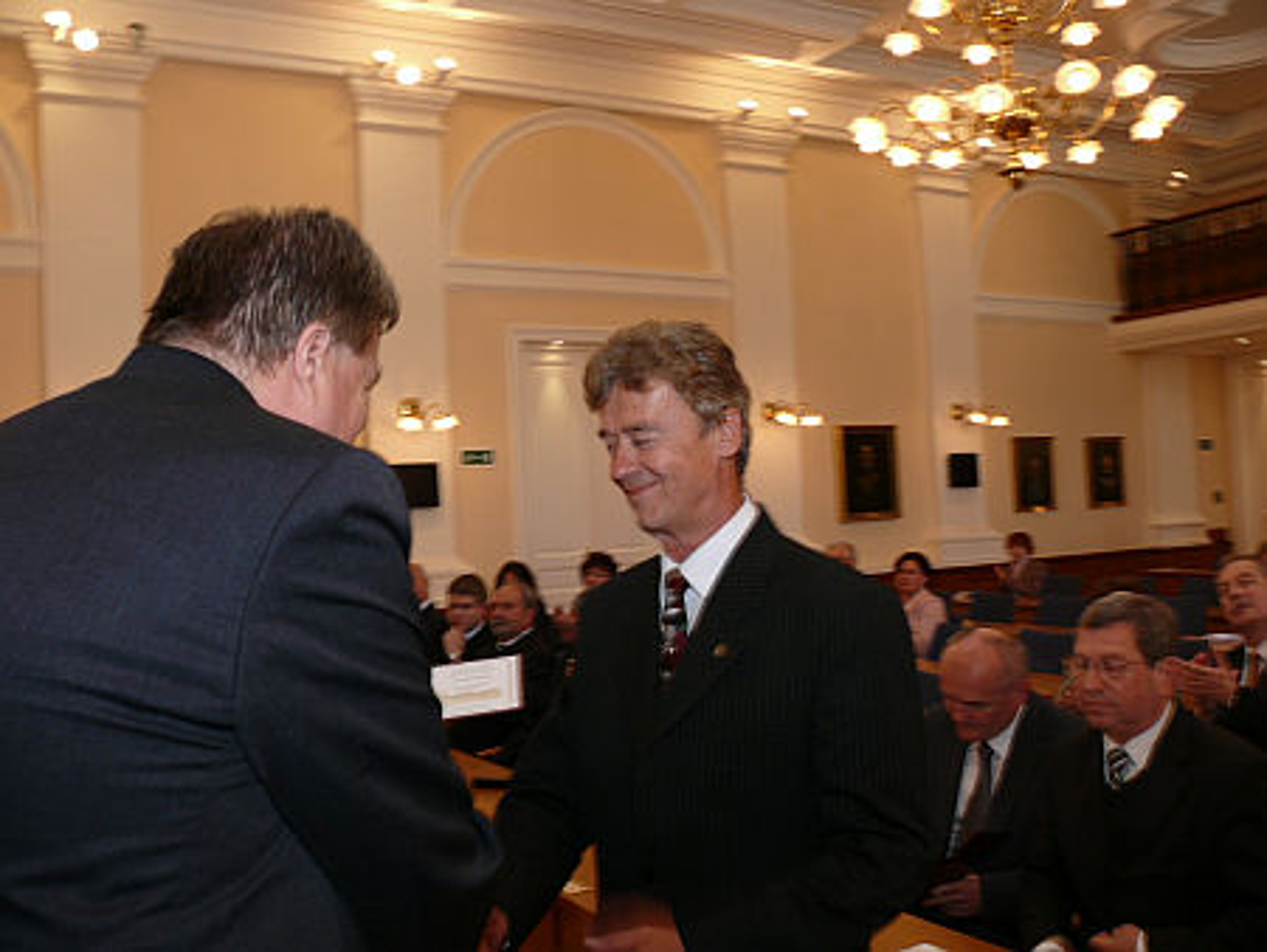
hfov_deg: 52.6
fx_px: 1282
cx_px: 634
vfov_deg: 40.7
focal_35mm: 35
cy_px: 476
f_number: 4
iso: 100
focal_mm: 7.4
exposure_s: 1/30
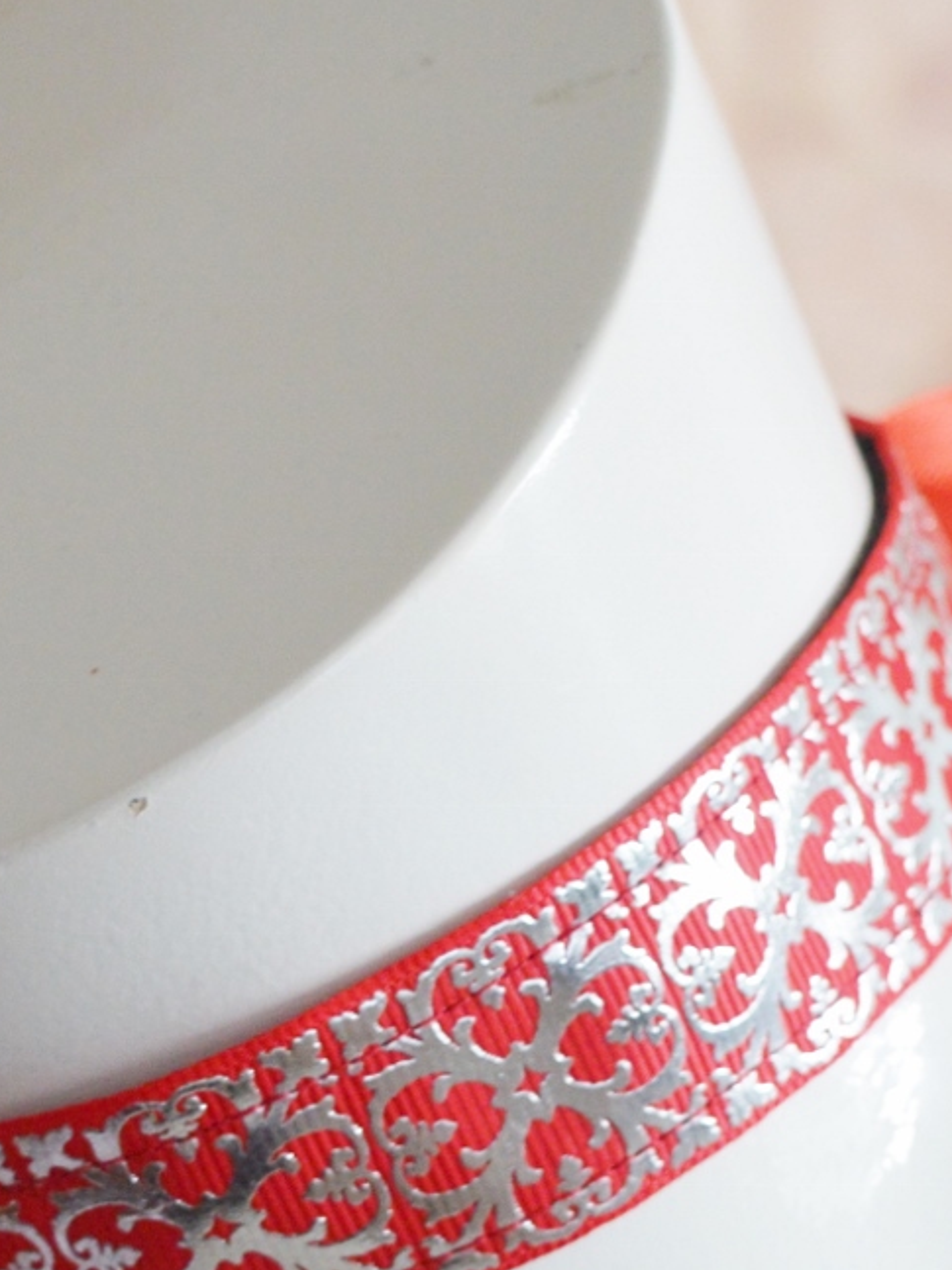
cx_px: 393
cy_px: 1120
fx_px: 7263
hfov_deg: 7.5
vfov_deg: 9.9
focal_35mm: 198
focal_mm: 40
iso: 640
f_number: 5
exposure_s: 1/60
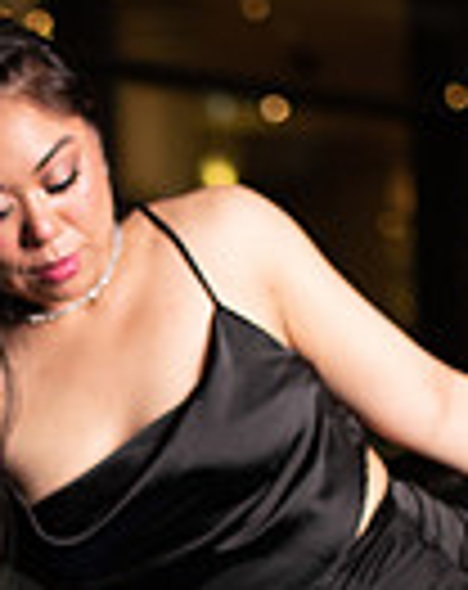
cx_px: -4
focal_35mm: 146
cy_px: 687
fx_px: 2540
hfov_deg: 10.4
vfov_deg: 12.9
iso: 500
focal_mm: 35
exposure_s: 1/640
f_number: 1.4
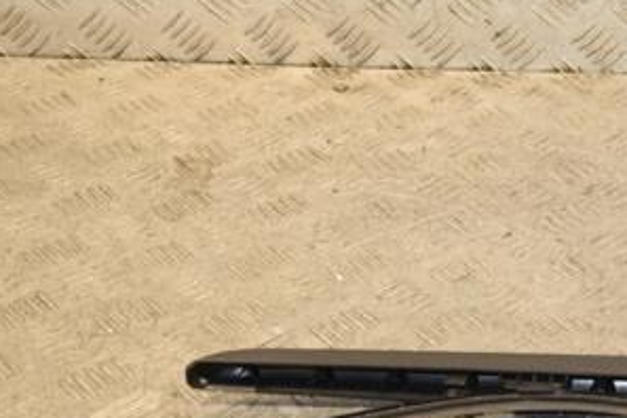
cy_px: 230
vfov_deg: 14.1
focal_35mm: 97
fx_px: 1689
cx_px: 625
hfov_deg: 20.4
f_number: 5.6
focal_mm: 32
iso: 800
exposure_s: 1/200
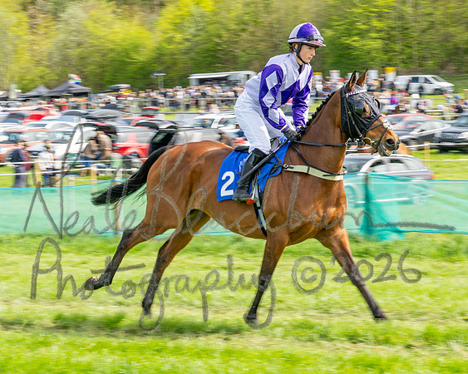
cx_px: 234
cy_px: 222
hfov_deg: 13.7
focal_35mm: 141
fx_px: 1948
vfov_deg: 11.0
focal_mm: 70
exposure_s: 1/160
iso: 100
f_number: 9
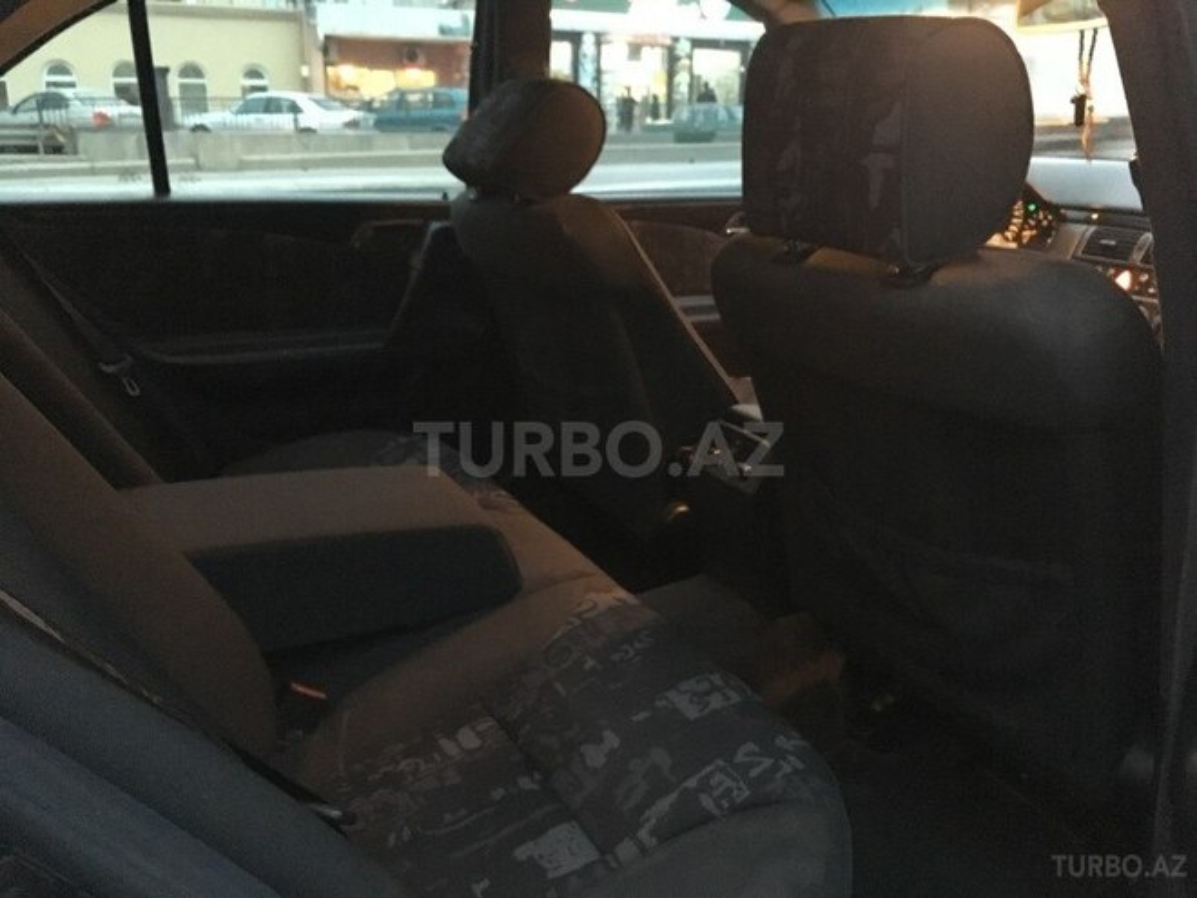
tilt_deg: -19.0
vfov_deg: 48.2
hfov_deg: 61.7
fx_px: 1003
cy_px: 449
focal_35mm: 29
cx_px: 598
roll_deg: -0.7
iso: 1000
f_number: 2.2
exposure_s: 1/17
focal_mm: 4.15
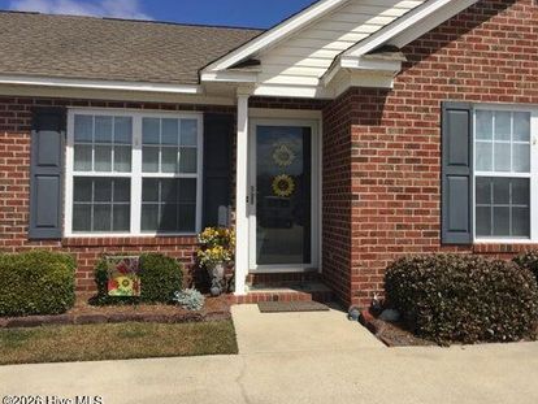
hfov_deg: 52.2
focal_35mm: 35
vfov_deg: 40.7
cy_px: 180
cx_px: 324
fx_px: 544
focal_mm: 4.15
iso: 32
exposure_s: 1/3597
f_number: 2.2
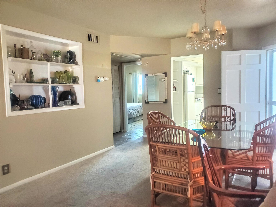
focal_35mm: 26
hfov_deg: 67.3
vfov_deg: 53.1
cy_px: 104
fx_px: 207
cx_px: 138
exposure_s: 1/40
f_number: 2.4
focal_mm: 4.3
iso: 500
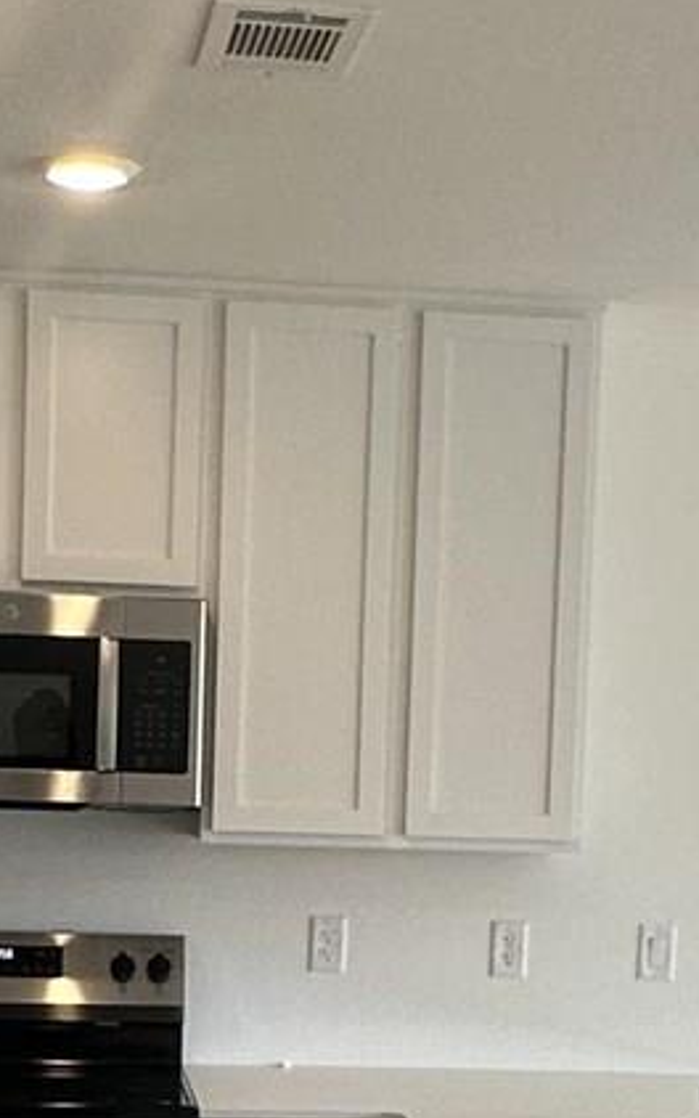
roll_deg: -3.5
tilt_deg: -3.9
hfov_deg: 16.1
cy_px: 1004
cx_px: 318
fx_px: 2467
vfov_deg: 24.8
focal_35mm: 81
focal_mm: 2.22
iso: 80
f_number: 2.2
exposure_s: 1/120
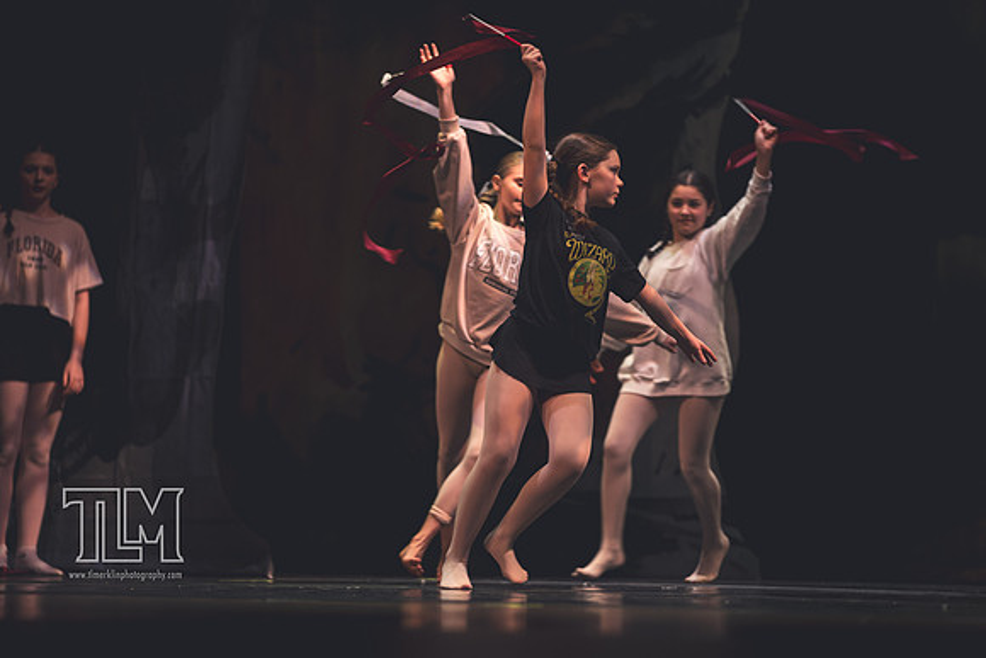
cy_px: 329
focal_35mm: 160
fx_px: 4383
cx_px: 493
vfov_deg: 8.6
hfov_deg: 12.8
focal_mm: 160
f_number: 2.8
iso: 1000
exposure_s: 1/250
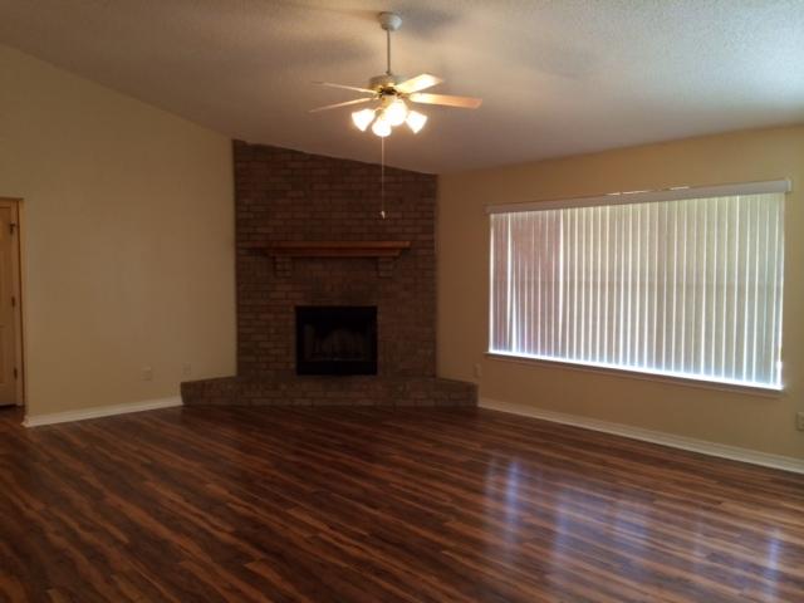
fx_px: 697
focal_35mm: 30
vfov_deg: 46.8
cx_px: 402
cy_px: 302
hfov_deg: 60.0
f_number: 2.2
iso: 80
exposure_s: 1/30
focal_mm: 4.12
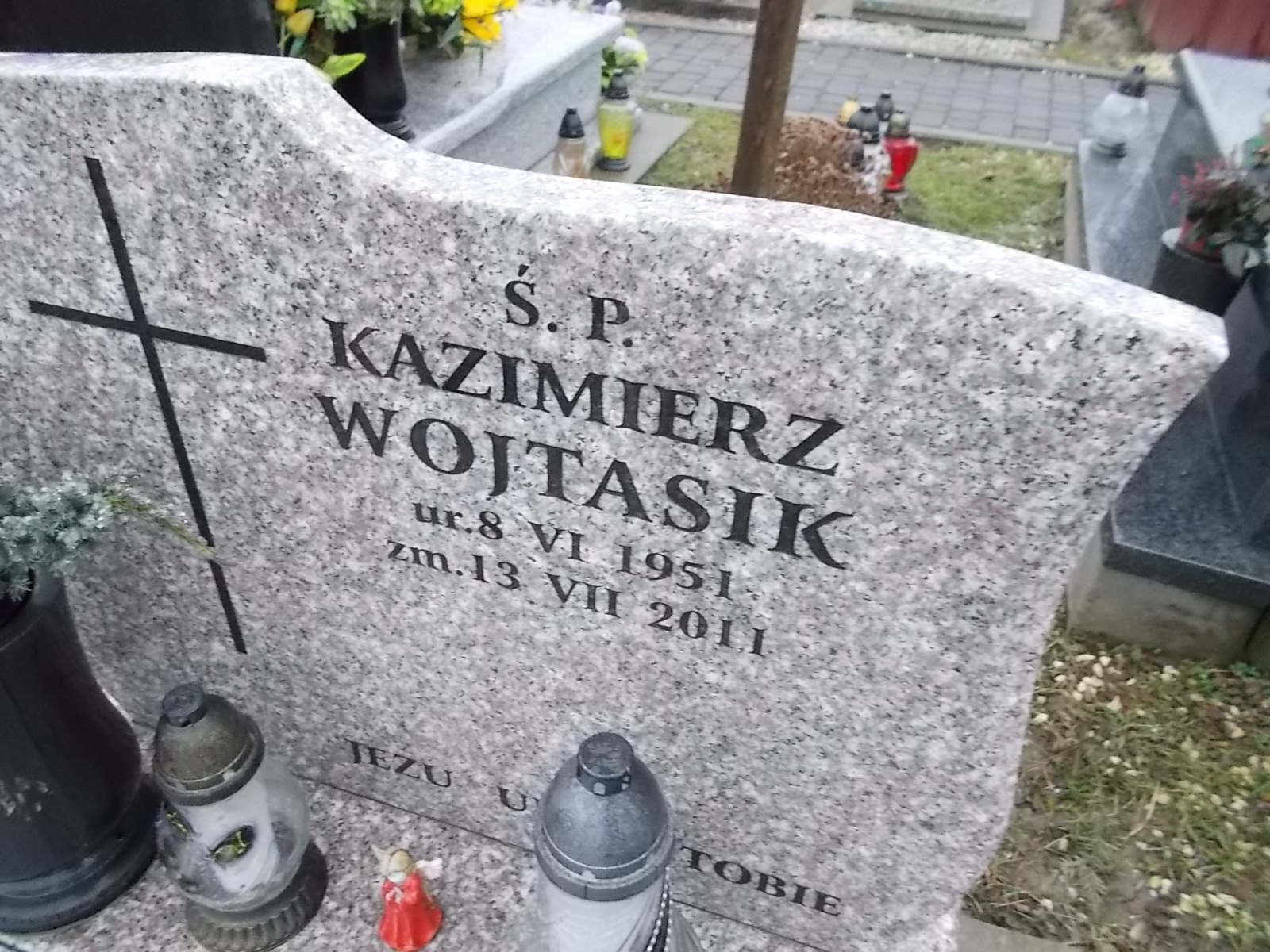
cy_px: 476
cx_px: 635
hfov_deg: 67.3
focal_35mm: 26
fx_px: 954
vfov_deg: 53.1
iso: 400
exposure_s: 1/80
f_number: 3.2
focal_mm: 4.6
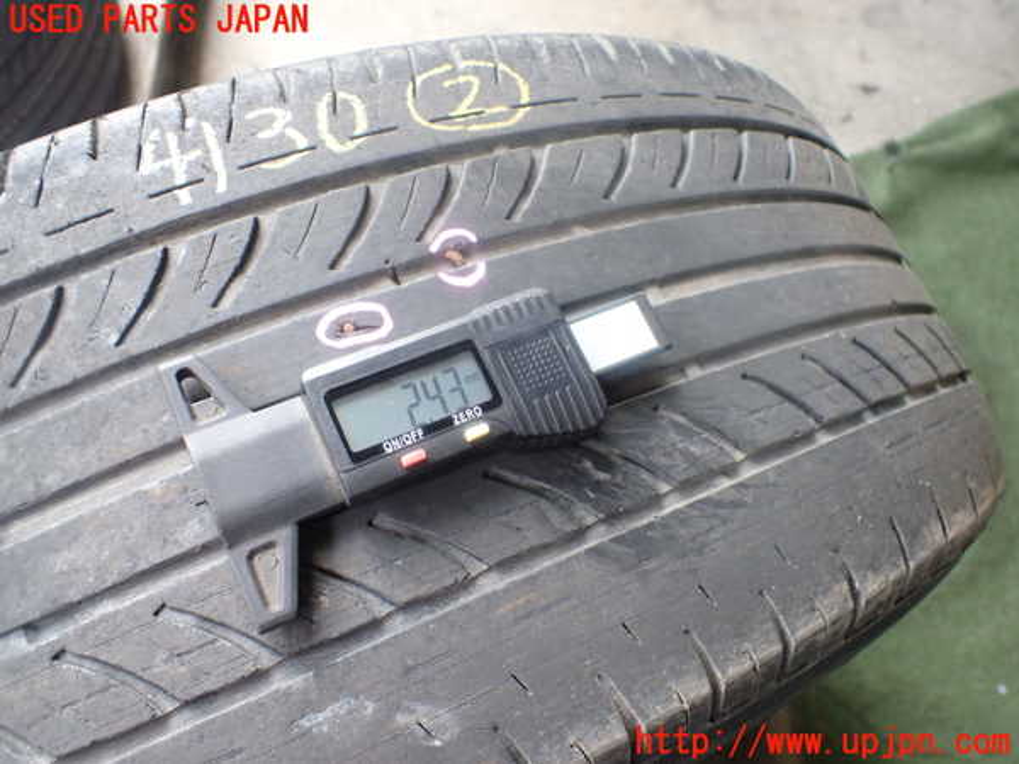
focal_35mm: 30
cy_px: 382
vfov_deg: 46.8
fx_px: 883
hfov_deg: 60.0
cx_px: 510
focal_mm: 5.4
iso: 250
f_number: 2.3
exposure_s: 1/125
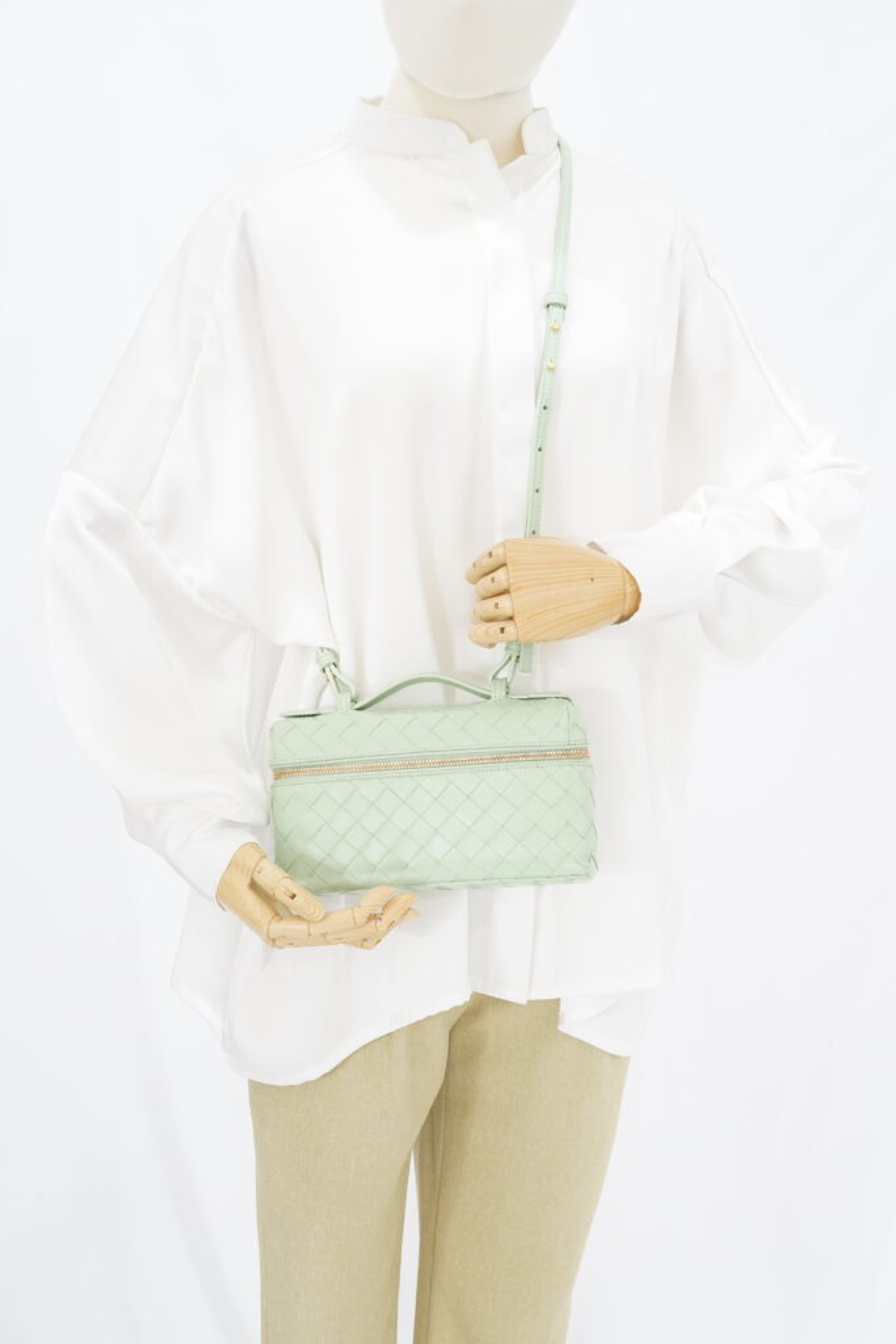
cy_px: 672
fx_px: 1866
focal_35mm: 50
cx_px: 448
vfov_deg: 39.6
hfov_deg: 27.0
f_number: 10
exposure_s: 1/1.25
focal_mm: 50
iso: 640
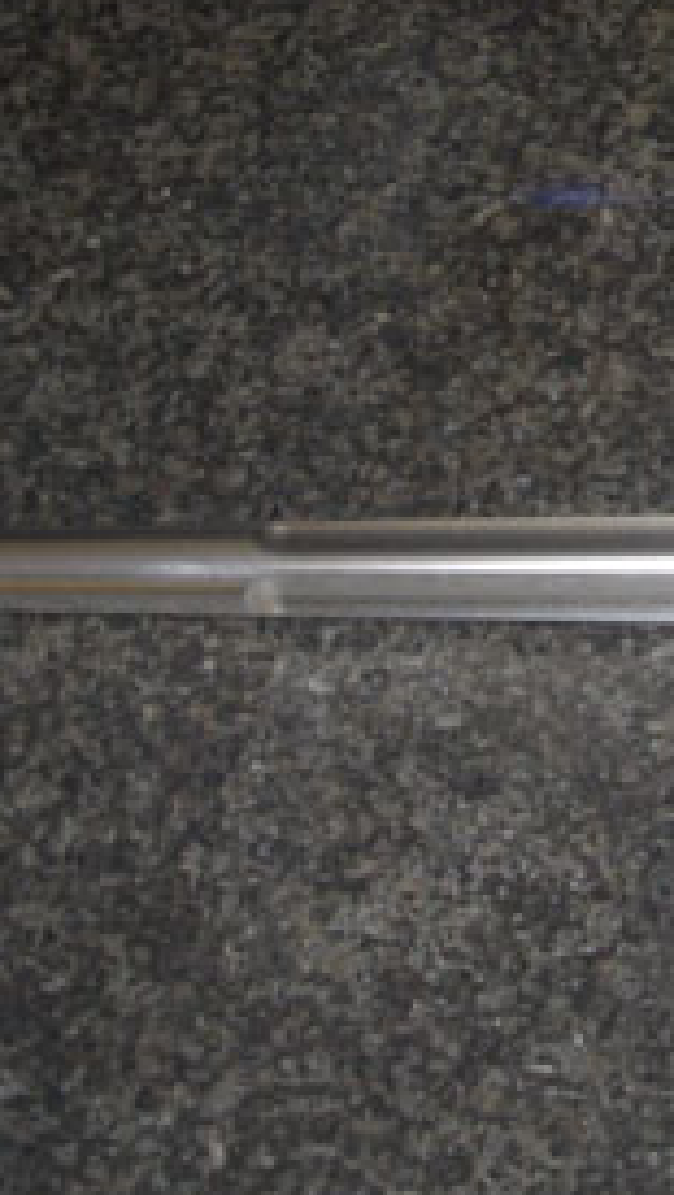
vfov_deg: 22.4
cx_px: 746
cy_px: 424
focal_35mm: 95
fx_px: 3014
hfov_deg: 12.5
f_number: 3.1
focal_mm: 8.2
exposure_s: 1/60
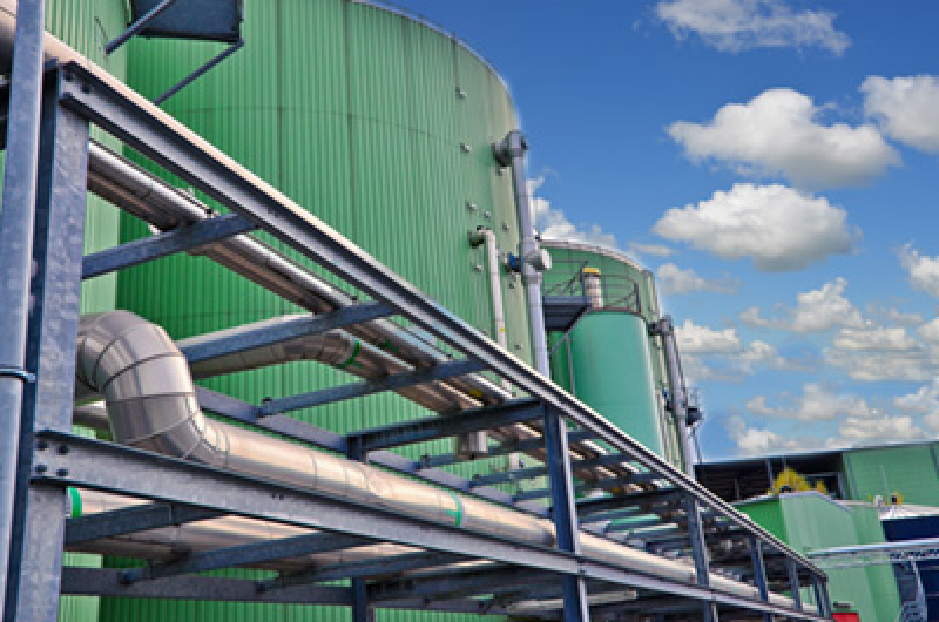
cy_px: 311
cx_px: 470
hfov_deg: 53.2
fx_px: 937
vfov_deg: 36.7
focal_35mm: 36
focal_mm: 24
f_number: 6.3
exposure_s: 1/800
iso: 400
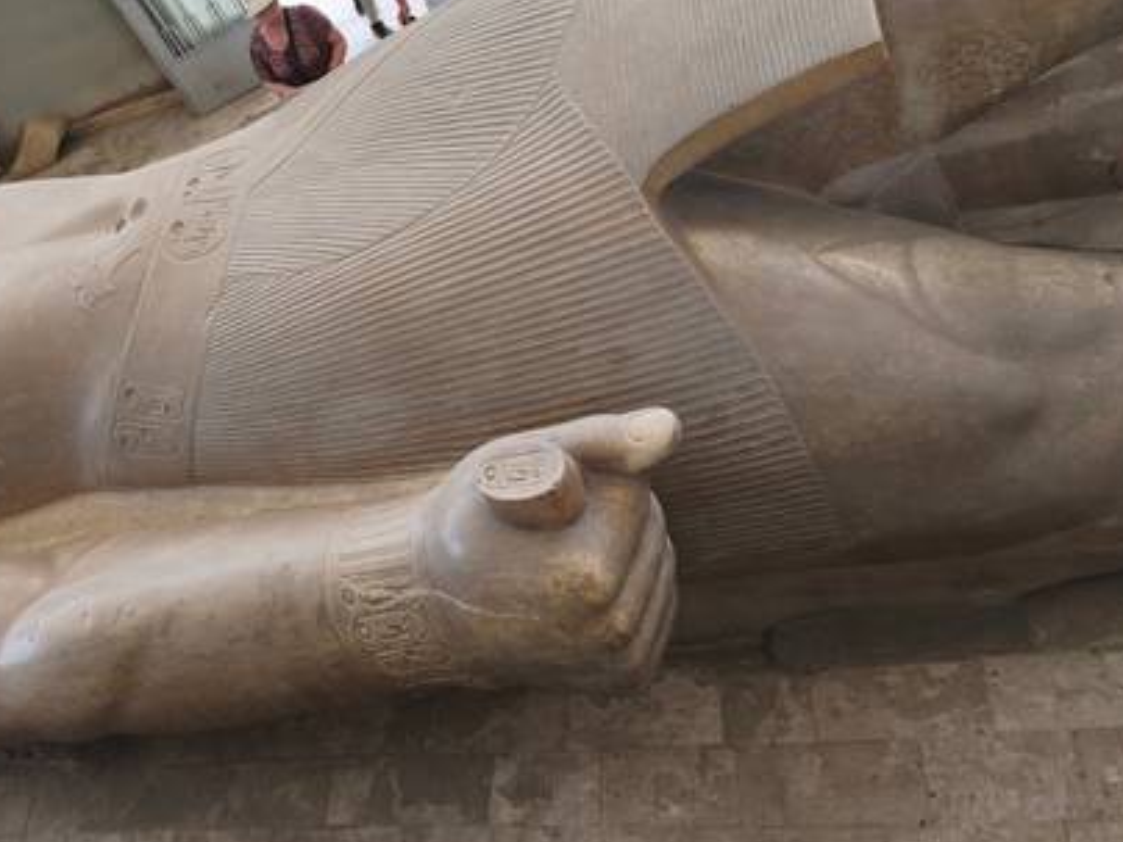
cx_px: 250
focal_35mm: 41
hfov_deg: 43.9
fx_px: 1330
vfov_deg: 34.7
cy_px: 258
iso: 50
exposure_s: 1/288
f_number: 1.7
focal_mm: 5.35
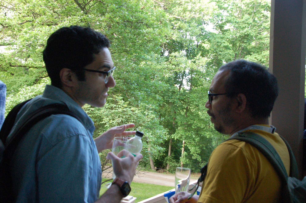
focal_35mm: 33
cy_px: 102
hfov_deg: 57.3
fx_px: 280
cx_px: 153
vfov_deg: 39.9
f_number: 7.1
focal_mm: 22
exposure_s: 1/125
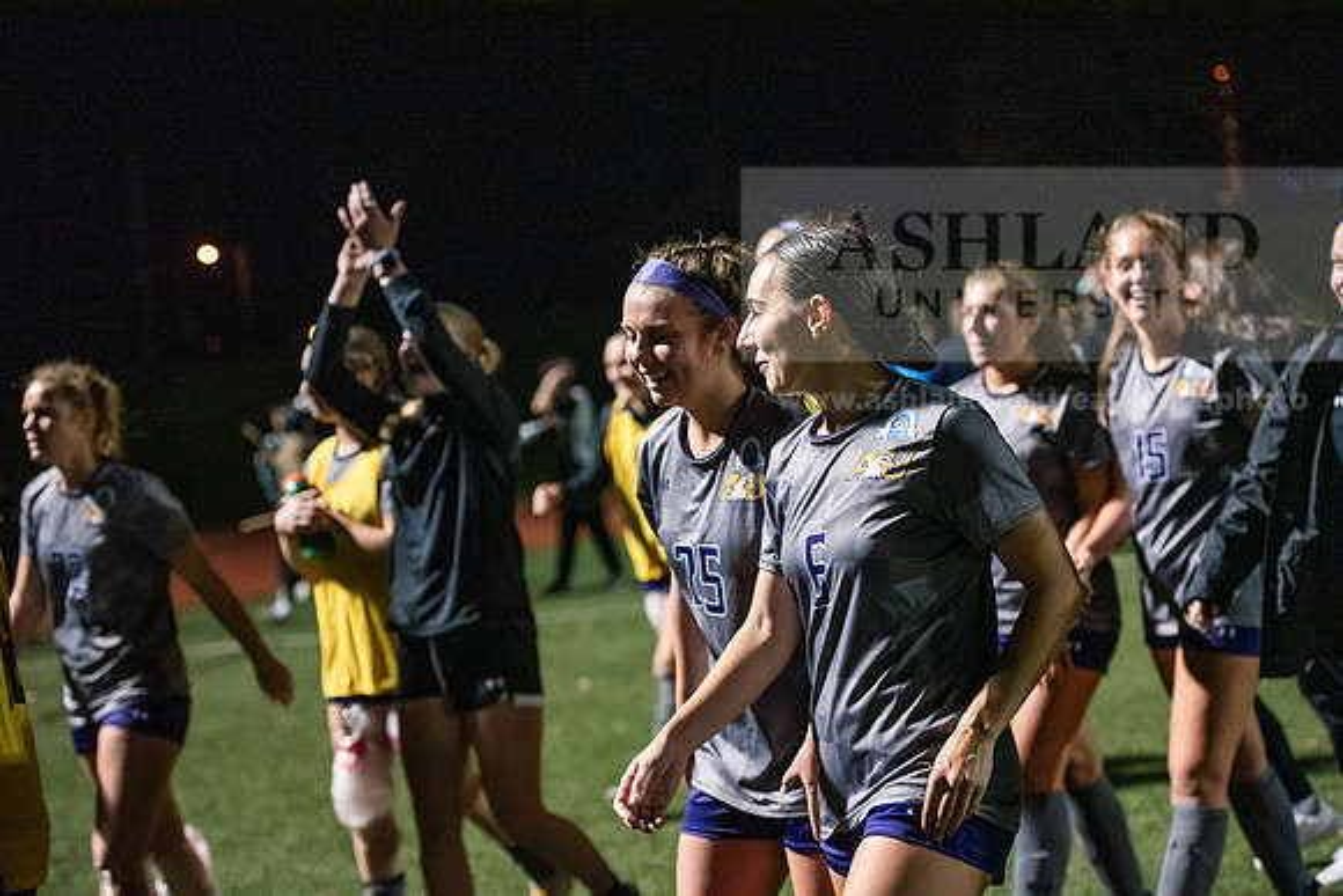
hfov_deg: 28.8
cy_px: 448
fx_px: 2612
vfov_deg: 19.5
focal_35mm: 70
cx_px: 672
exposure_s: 1/800
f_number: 3.2
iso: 8000
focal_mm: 70
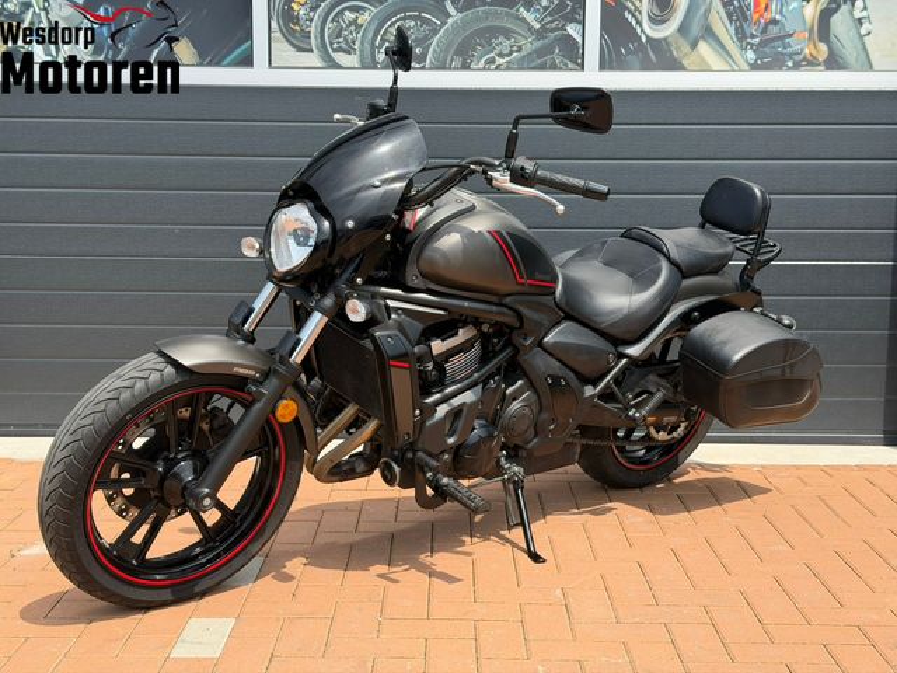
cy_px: 336
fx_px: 1244
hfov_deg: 39.7
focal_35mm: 48
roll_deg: -0.2
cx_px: 448
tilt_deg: -6.1
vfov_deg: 30.3
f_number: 1.78
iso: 80
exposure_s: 1/2208
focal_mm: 6.76
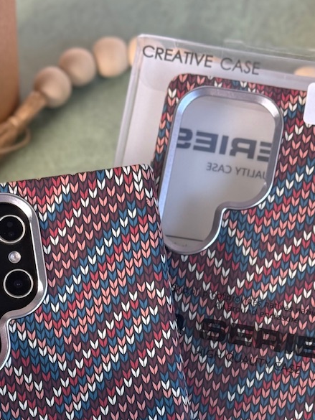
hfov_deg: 14.1
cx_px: 149
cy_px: 389
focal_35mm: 105
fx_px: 1274
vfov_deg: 18.4
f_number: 1.78
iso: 125
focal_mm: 6.76
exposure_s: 1/146
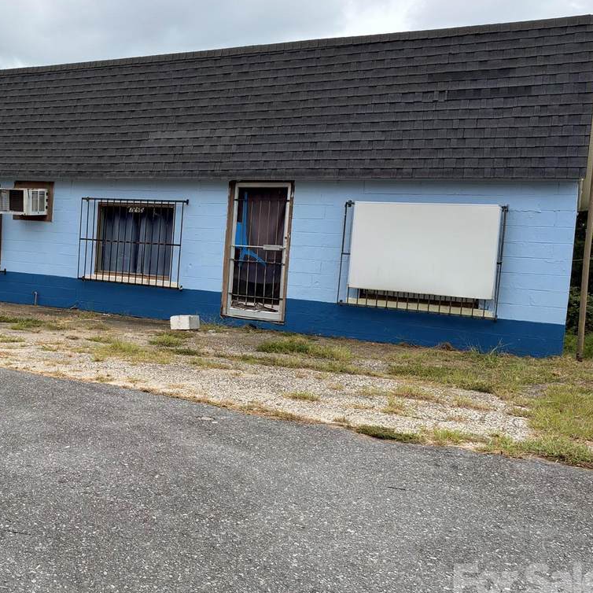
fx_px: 698
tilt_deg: -4.3
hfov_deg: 43.6
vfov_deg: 46.0
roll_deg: -3.6
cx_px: 107
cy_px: 282
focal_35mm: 36
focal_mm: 6.93
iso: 64
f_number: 1.8
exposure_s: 1/2415
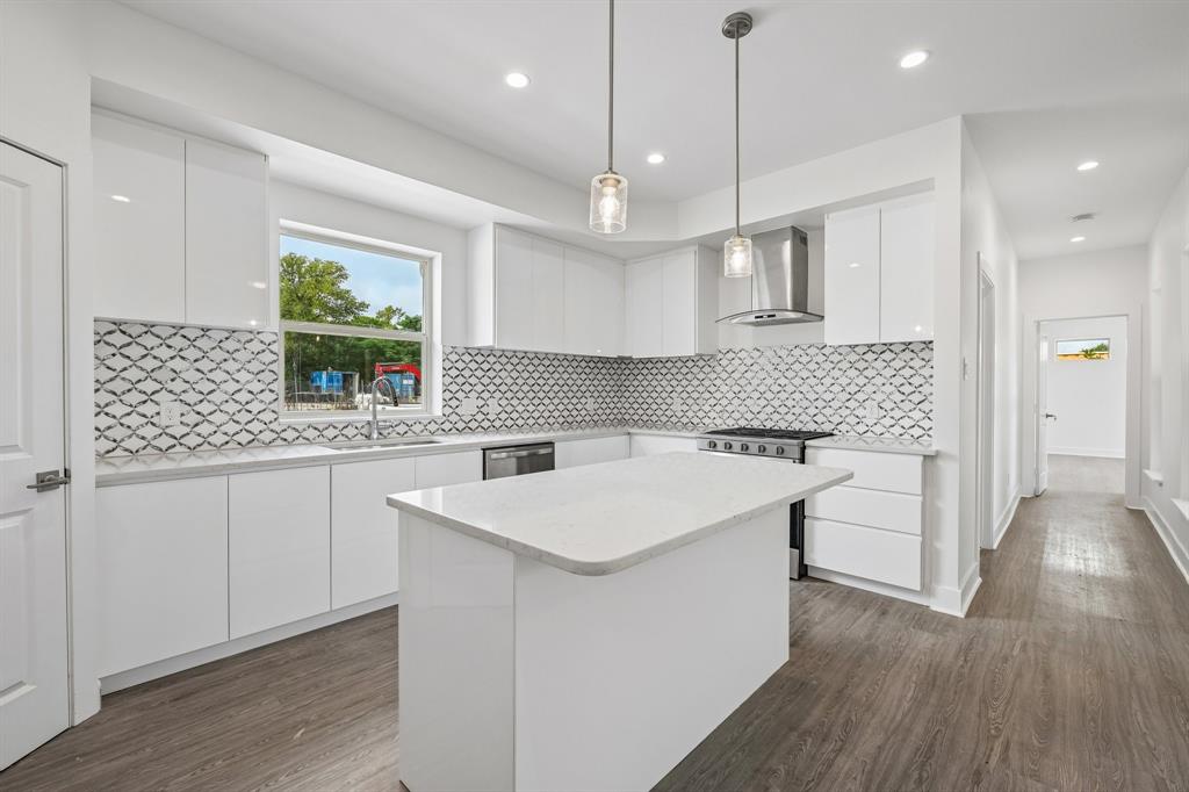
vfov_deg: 77.3
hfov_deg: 100.4
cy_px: 396
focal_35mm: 15
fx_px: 495
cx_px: 594
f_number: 8
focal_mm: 15
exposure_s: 1/100
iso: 400
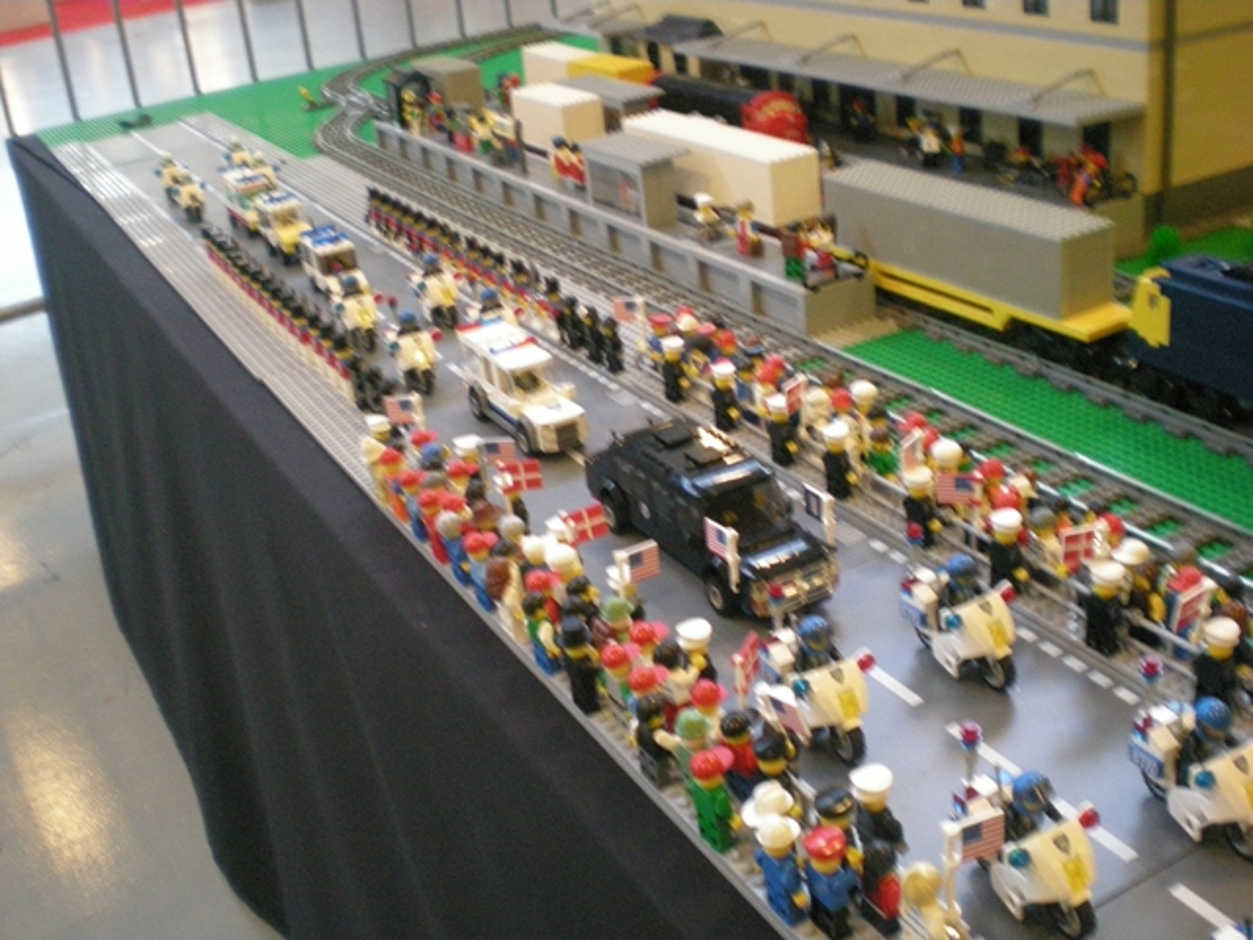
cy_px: 470
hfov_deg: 49.0
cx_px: 626
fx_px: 1375
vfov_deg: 37.7
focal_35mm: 38
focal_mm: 6.3
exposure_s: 1/18.4
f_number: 3.1
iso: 400
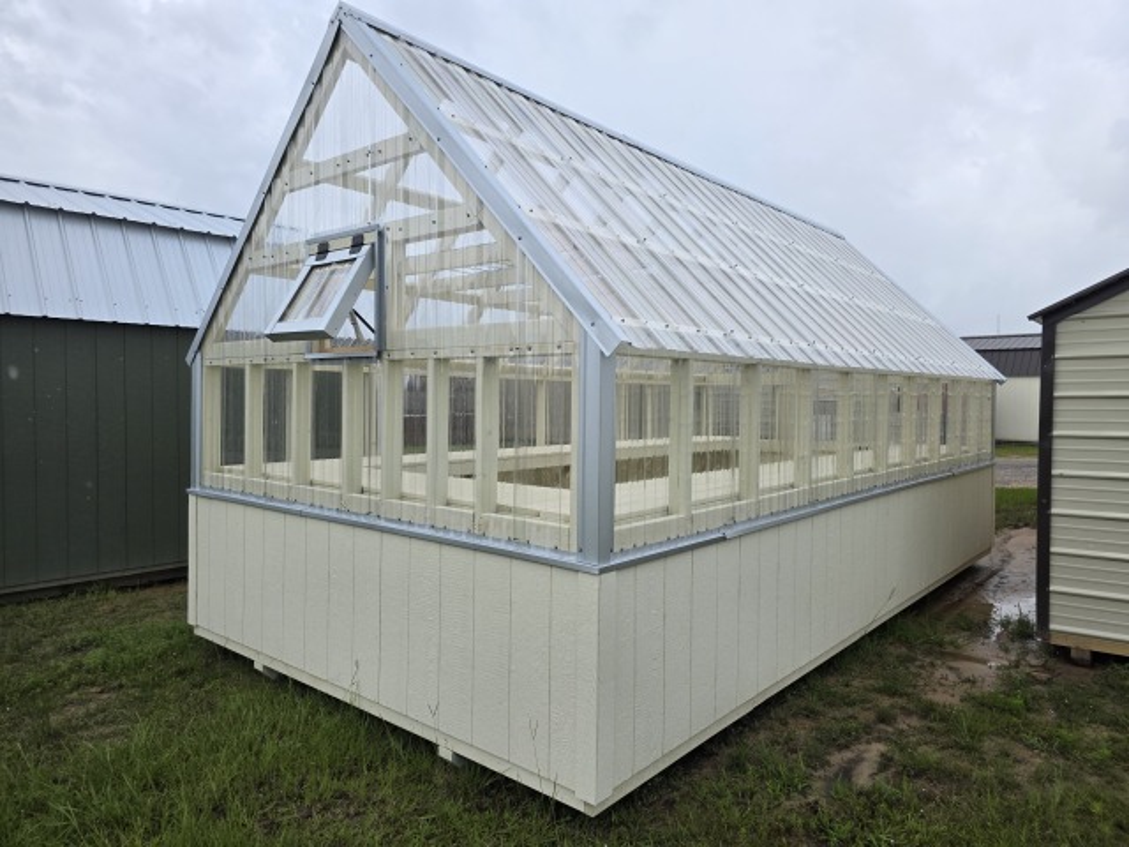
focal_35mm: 23
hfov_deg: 73.9
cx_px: 564
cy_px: 424
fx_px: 750
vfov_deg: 58.9
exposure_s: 1/4539
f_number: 1.7
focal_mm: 6.3
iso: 80
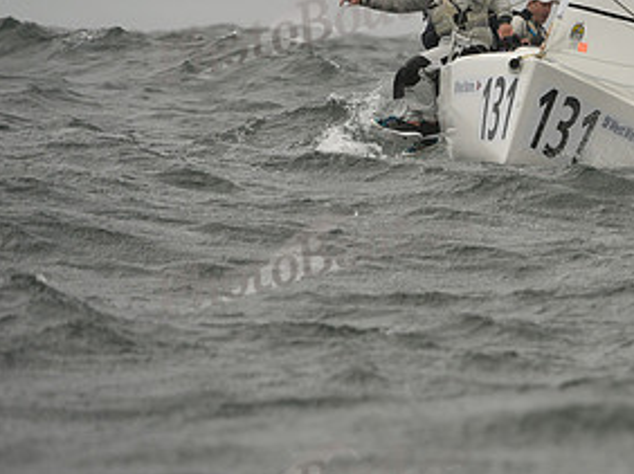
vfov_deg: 2.4
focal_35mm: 614
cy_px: 111
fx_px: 11236
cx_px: 591
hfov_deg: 3.2
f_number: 5.6
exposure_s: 1/1000
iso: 400
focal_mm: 310
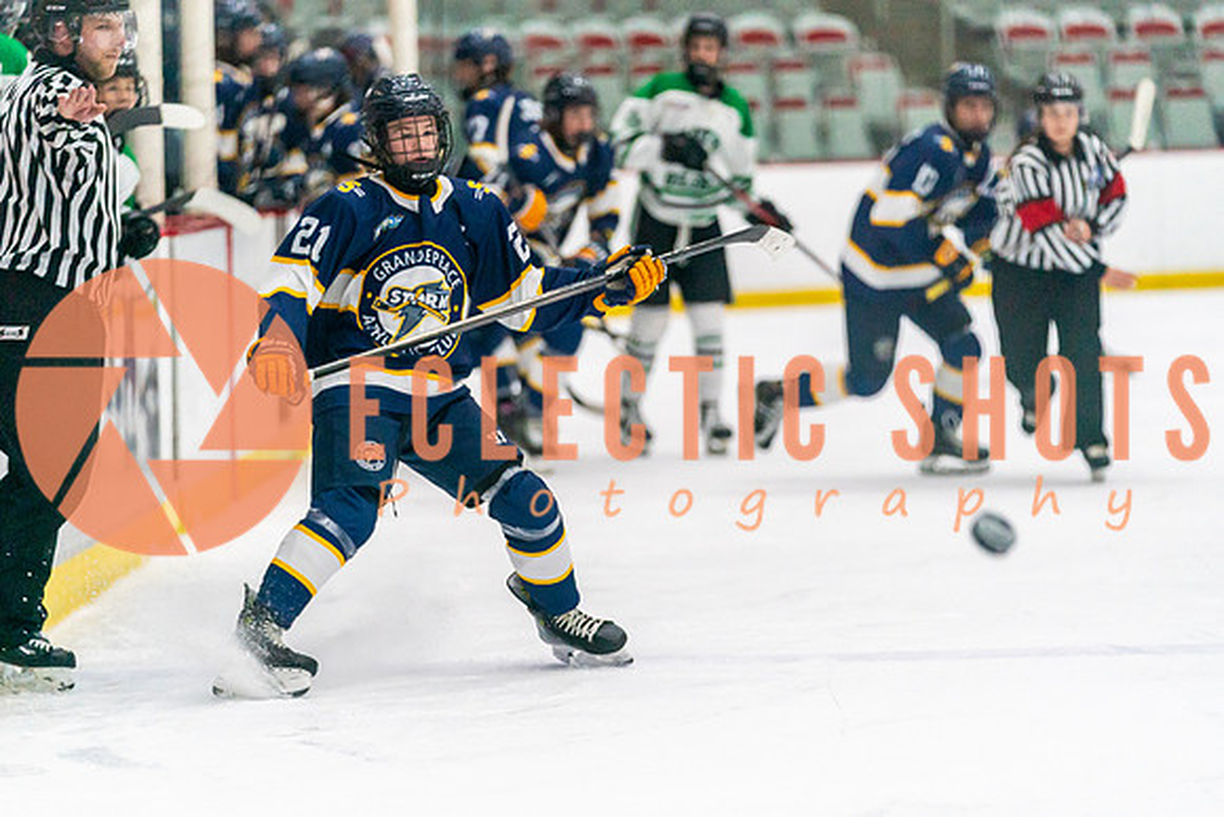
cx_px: 569
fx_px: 7237
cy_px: 472
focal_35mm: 213
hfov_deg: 9.7
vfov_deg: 6.5
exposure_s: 1/1250
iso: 3200
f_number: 2.8
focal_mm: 184
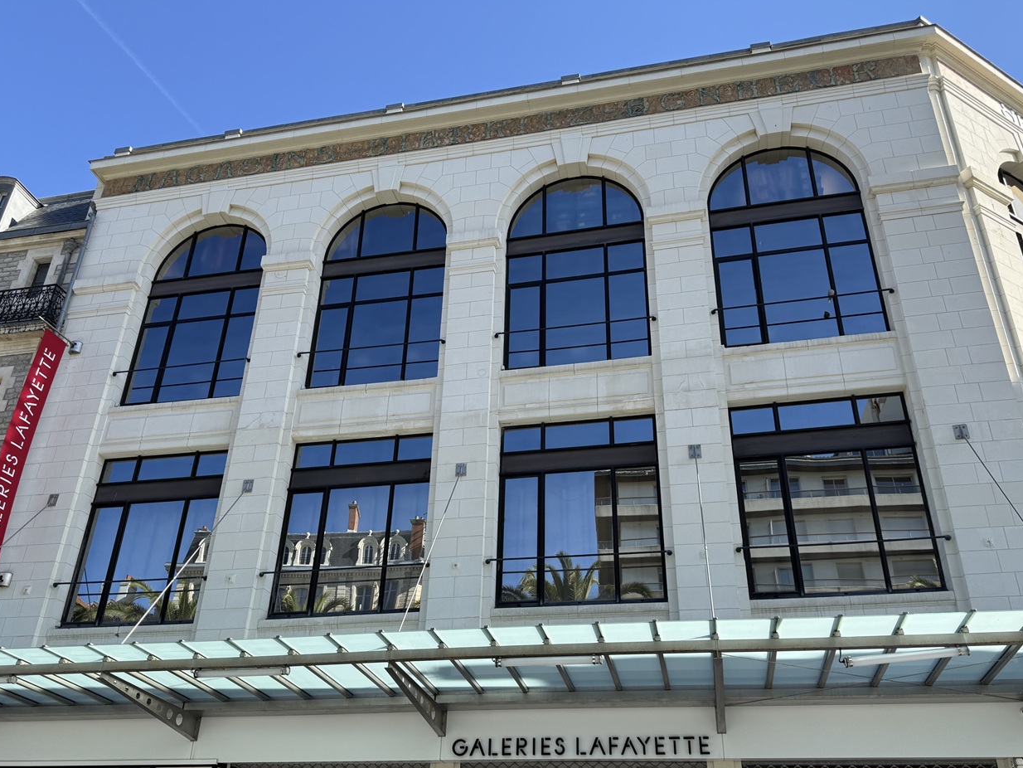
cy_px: 440
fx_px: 828
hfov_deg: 63.4
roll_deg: -0.8
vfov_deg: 49.6
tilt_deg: +27.7
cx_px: 521
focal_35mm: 28
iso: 100
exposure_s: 1/2703
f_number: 1.78
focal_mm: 6.76
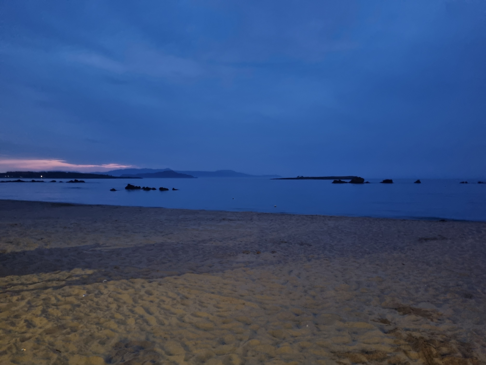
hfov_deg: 67.3
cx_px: 243
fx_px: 365
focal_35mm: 26
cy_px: 182
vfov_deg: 53.1
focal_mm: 5.4
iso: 1250
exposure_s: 1/13
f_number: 1.8
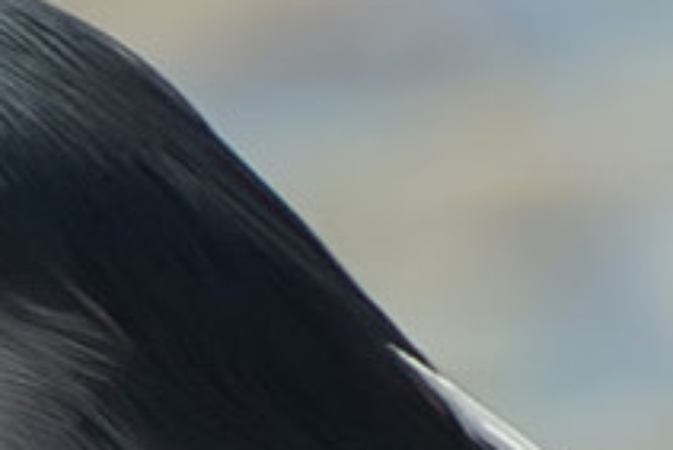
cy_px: 1353
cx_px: -526
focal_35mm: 1439
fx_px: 26919
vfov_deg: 1.0
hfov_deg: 1.4
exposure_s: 1/1000
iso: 160
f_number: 4
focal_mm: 190
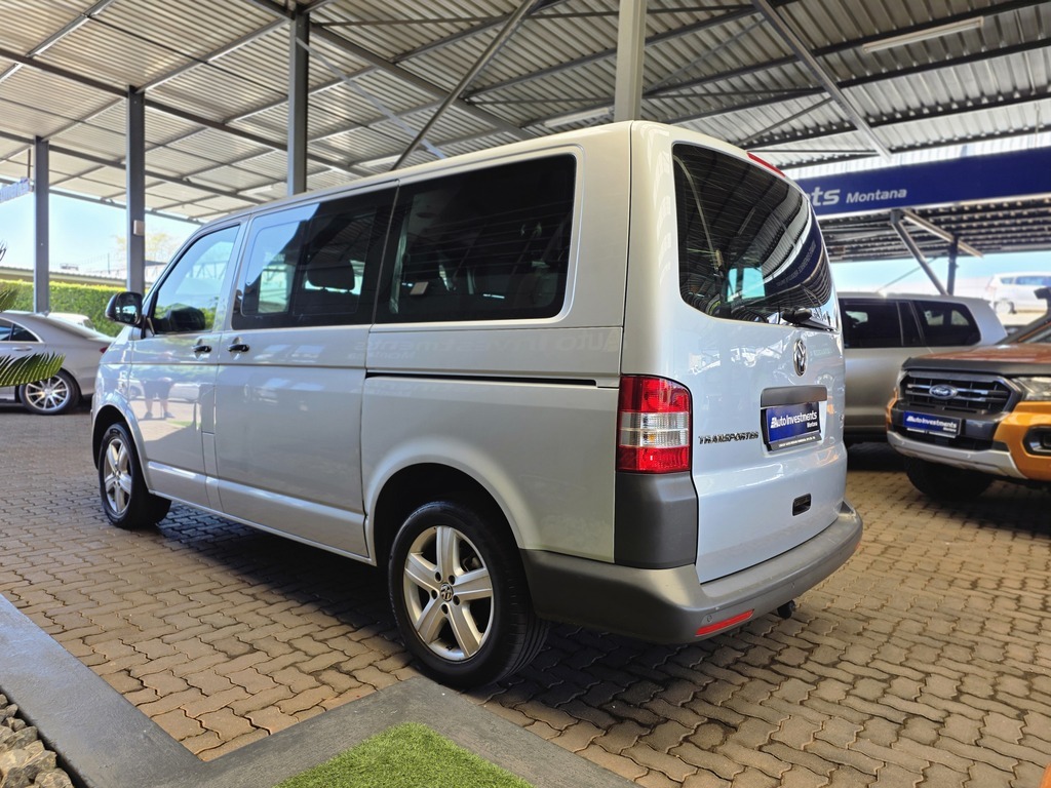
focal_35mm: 23
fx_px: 698
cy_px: 394
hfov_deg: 73.9
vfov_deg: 58.9
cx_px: 526
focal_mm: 6.25
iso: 50
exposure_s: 1/359
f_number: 1.7
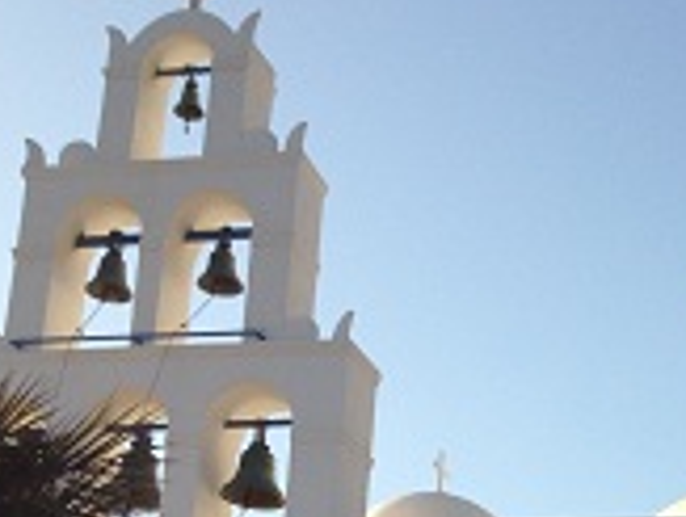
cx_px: 833
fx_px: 2085
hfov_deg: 17.7
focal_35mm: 105
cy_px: 702
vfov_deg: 13.6
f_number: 2.4
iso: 64
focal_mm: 4.28
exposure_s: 1/1493
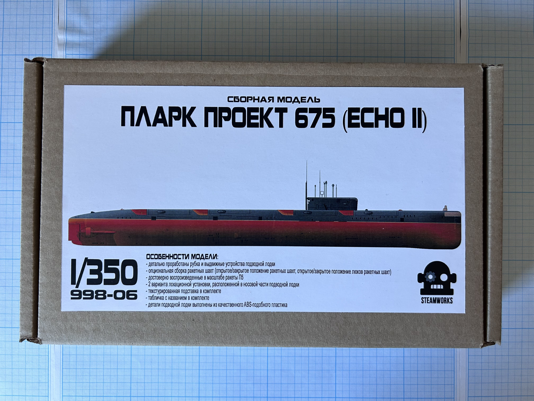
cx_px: 267
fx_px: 401
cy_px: 200
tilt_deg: -88.6
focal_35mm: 26
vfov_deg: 53.1
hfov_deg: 67.3
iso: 125
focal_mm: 5.7
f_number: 1.5
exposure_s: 1/87
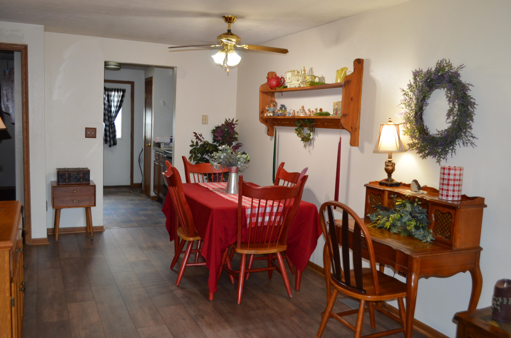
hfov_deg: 57.3
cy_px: 169
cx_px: 256
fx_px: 467
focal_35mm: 33
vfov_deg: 39.8
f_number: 3.8
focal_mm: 22
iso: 800
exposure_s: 1/60
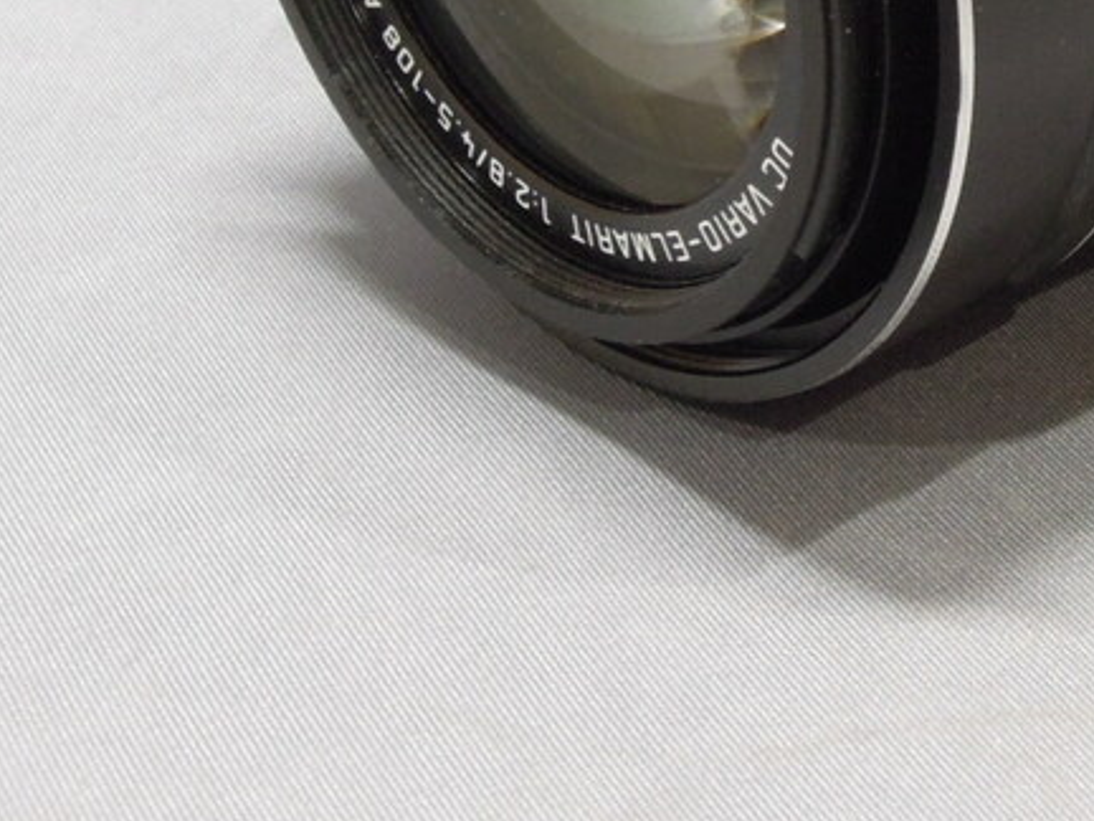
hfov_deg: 15.5
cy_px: -284
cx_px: 1023
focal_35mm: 125
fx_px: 3950
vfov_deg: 11.5
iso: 450
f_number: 5
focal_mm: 8.1
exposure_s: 1/13
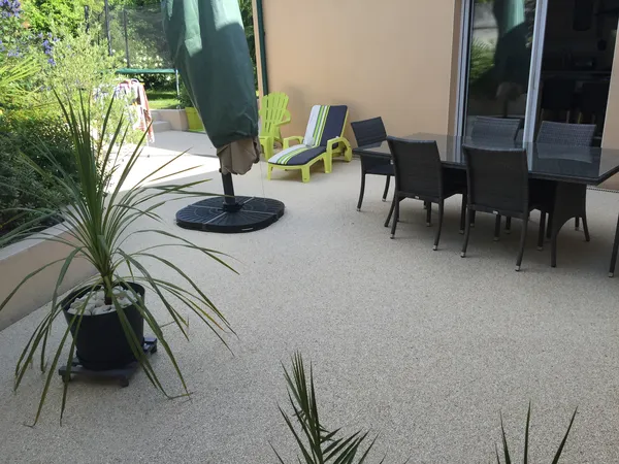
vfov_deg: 48.2
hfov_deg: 61.7
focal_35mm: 29
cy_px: 232
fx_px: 519
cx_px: 310
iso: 32
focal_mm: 4.15
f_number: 2.2
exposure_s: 1/494
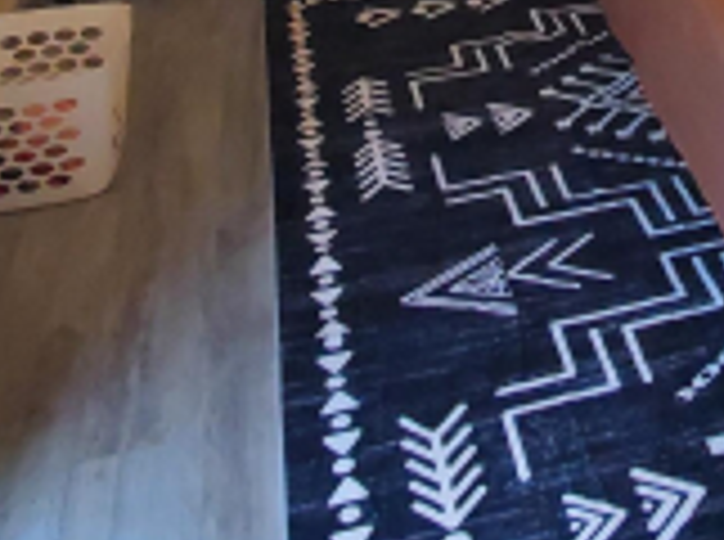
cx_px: 672
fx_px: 1127
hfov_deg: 33.4
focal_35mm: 54
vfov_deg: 21.4
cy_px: -324
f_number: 2.2
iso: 400
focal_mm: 1.8
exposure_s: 1/60
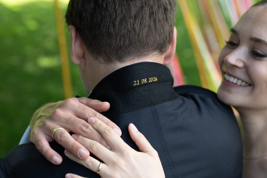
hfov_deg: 23.9
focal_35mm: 85
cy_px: 89
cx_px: 134
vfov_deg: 16.1
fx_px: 630
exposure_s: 1/125
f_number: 5
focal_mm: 85
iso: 160
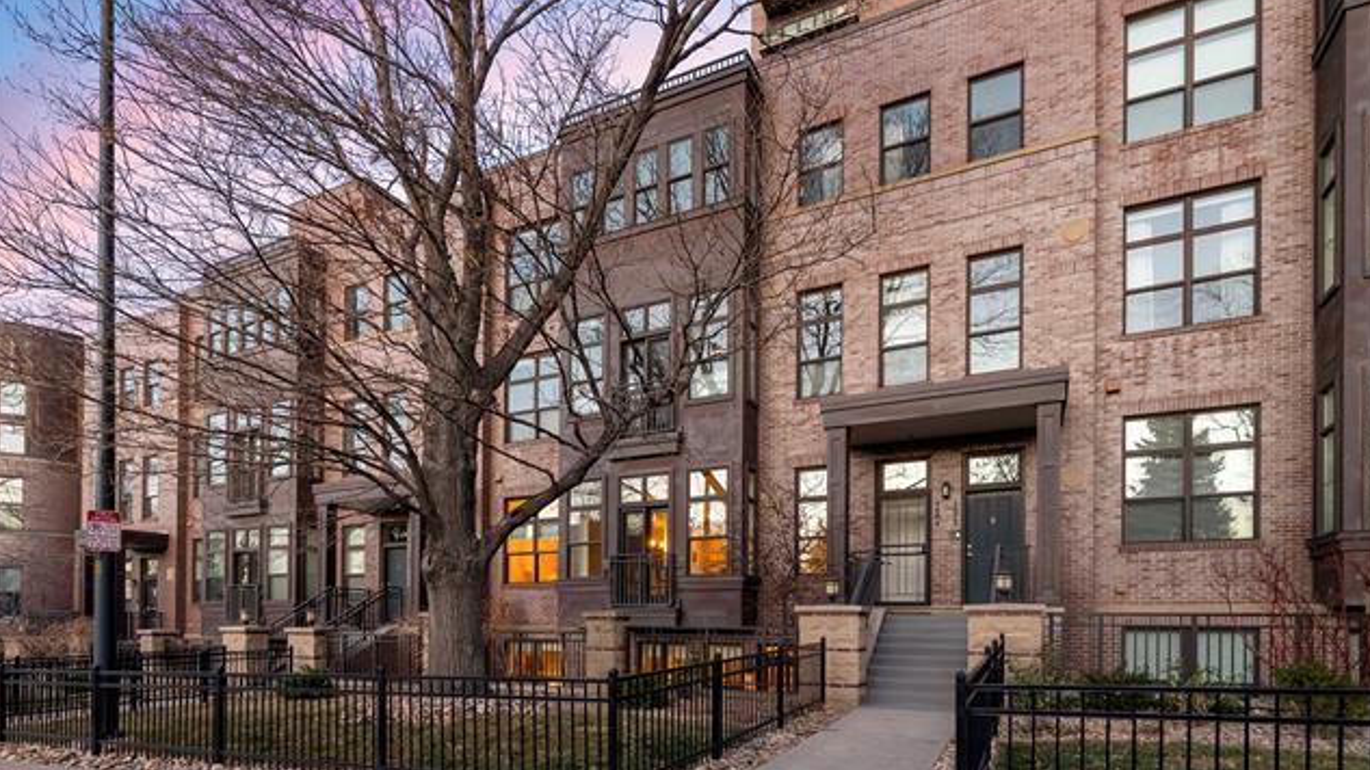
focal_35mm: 18
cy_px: 438
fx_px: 654
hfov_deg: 92.7
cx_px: 688
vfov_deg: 60.8
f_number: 8
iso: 250
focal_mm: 17
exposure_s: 1/2.5
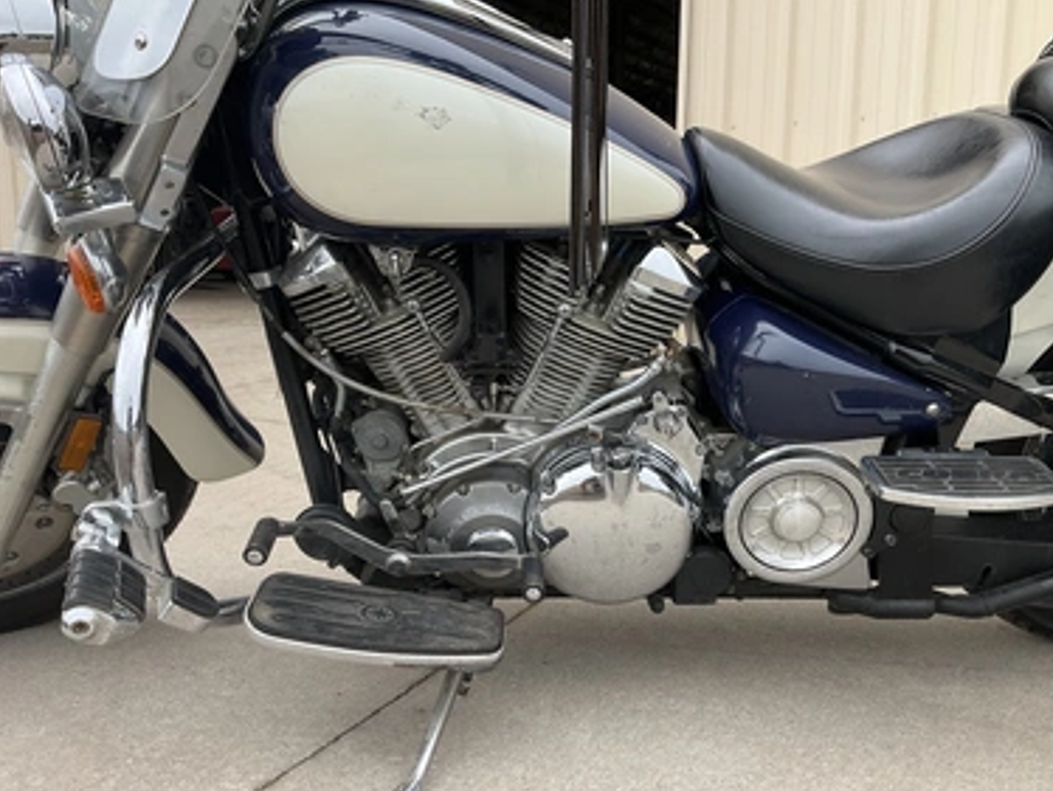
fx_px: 944
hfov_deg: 58.3
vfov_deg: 45.5
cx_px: 535
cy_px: 400
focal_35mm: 31
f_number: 1.8
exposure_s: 1/122
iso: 32
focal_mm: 3
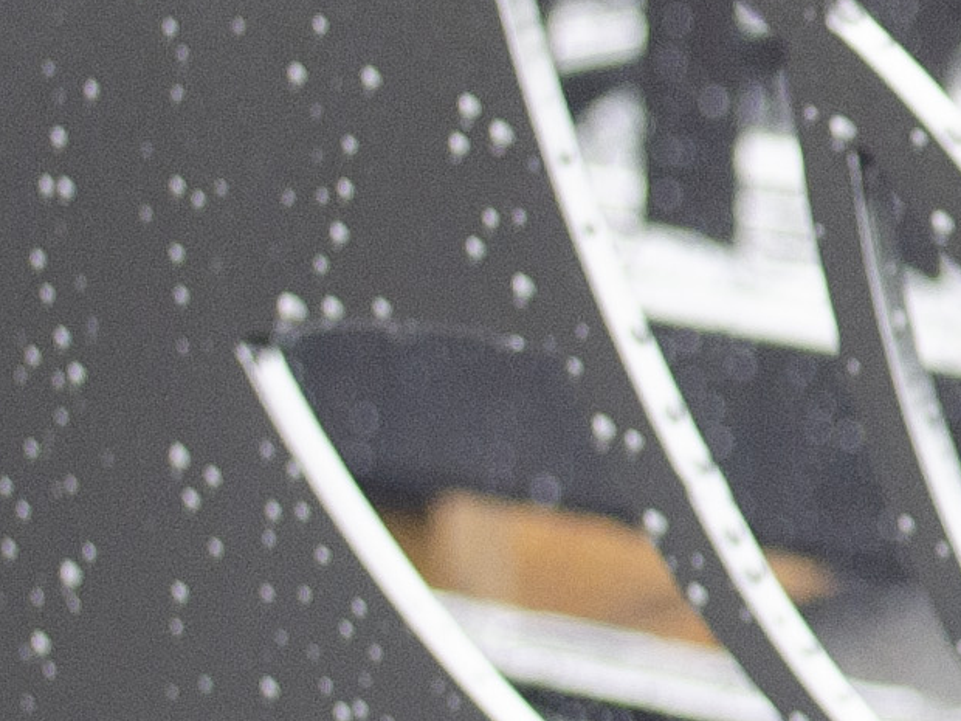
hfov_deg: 5.6
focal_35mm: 343
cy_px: 40
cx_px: 2193
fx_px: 9522
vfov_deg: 4.3
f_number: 5.6
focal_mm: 30
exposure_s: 1/125
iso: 400
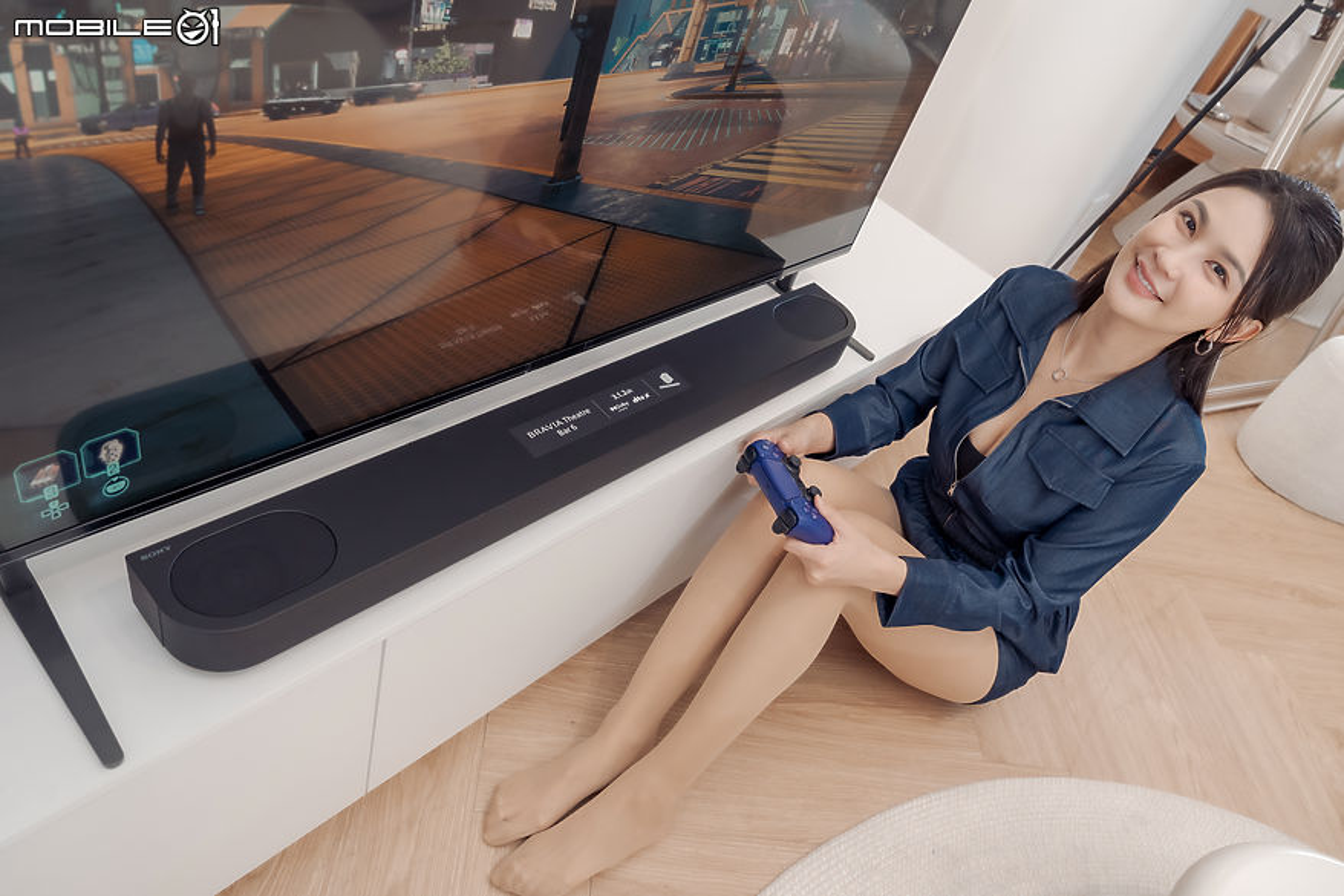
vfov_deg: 53.1
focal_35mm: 24
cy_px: 448
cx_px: 672
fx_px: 896
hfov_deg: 73.8
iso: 1000
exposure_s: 1/60
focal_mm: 24
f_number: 5.6
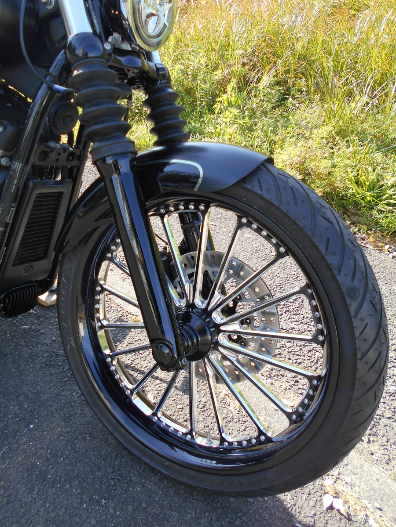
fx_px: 397
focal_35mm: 26
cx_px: 198
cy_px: 264
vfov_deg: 67.3
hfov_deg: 53.1
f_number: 3.2
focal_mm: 4.6
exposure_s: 1/160
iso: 80
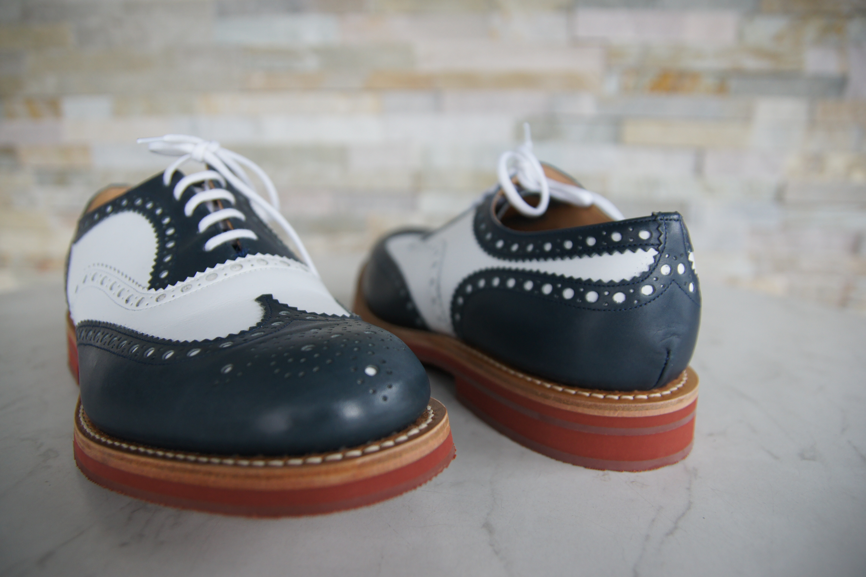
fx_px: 613
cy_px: 288
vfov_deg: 50.4
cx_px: 433
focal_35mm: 26
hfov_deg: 70.5
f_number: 2.8
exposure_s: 1/250
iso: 320
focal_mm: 17
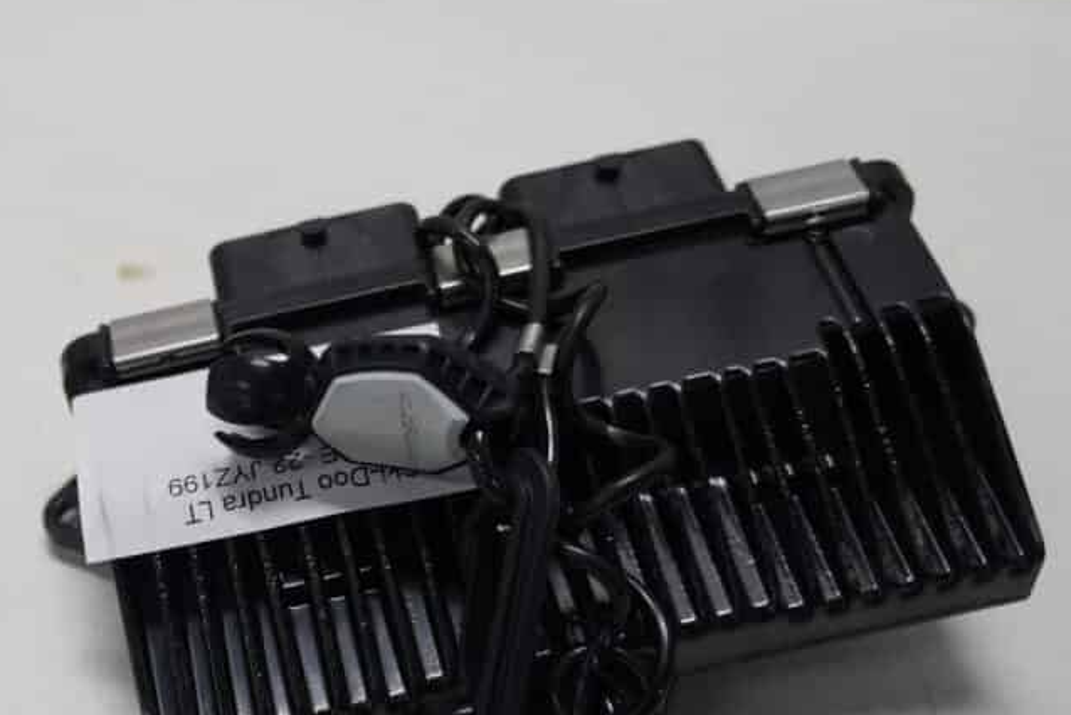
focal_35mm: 46
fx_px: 1363
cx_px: 224
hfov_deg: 41.2
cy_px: 497
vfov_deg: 29.1
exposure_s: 1/60
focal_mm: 19
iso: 100
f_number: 3.5
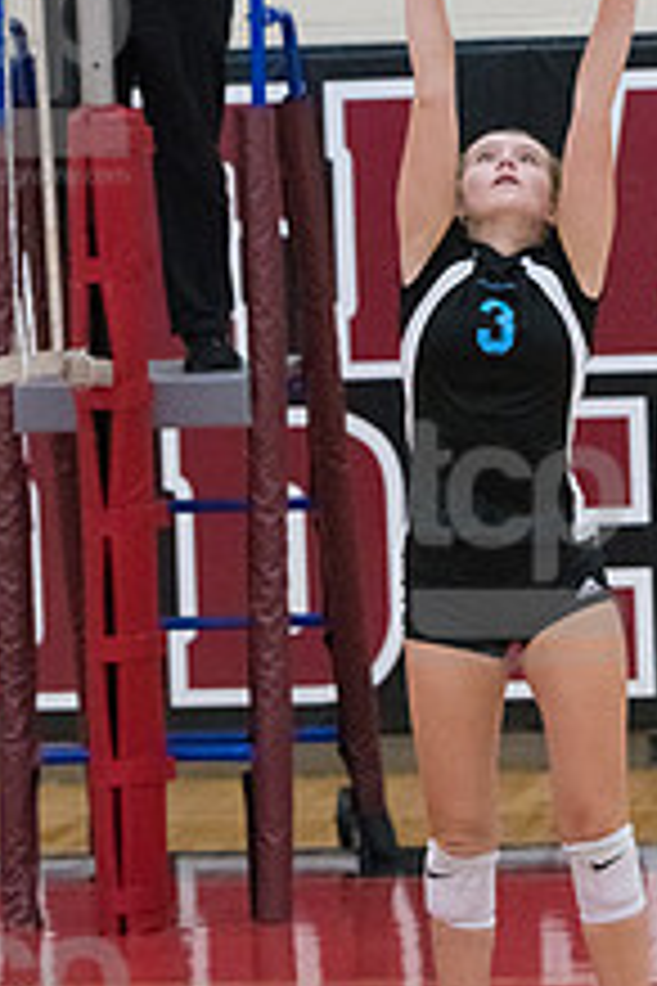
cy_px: 545
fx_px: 5913
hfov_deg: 6.4
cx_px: 518
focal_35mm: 216
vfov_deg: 9.5
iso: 6400
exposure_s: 1/1000
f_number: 4.5
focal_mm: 105
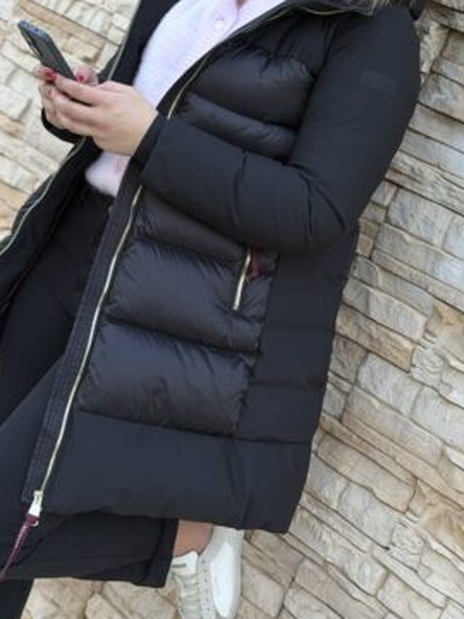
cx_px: 215
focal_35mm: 80
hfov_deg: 18.4
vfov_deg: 24.2
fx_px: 1430
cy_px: 179
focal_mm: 6.76
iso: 64
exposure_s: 1/322
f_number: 1.78
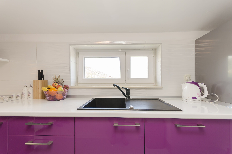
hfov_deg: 100.5
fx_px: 96
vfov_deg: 77.1
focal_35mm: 15
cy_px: 77
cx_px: 116
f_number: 4.5
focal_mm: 10
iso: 200
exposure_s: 1/80
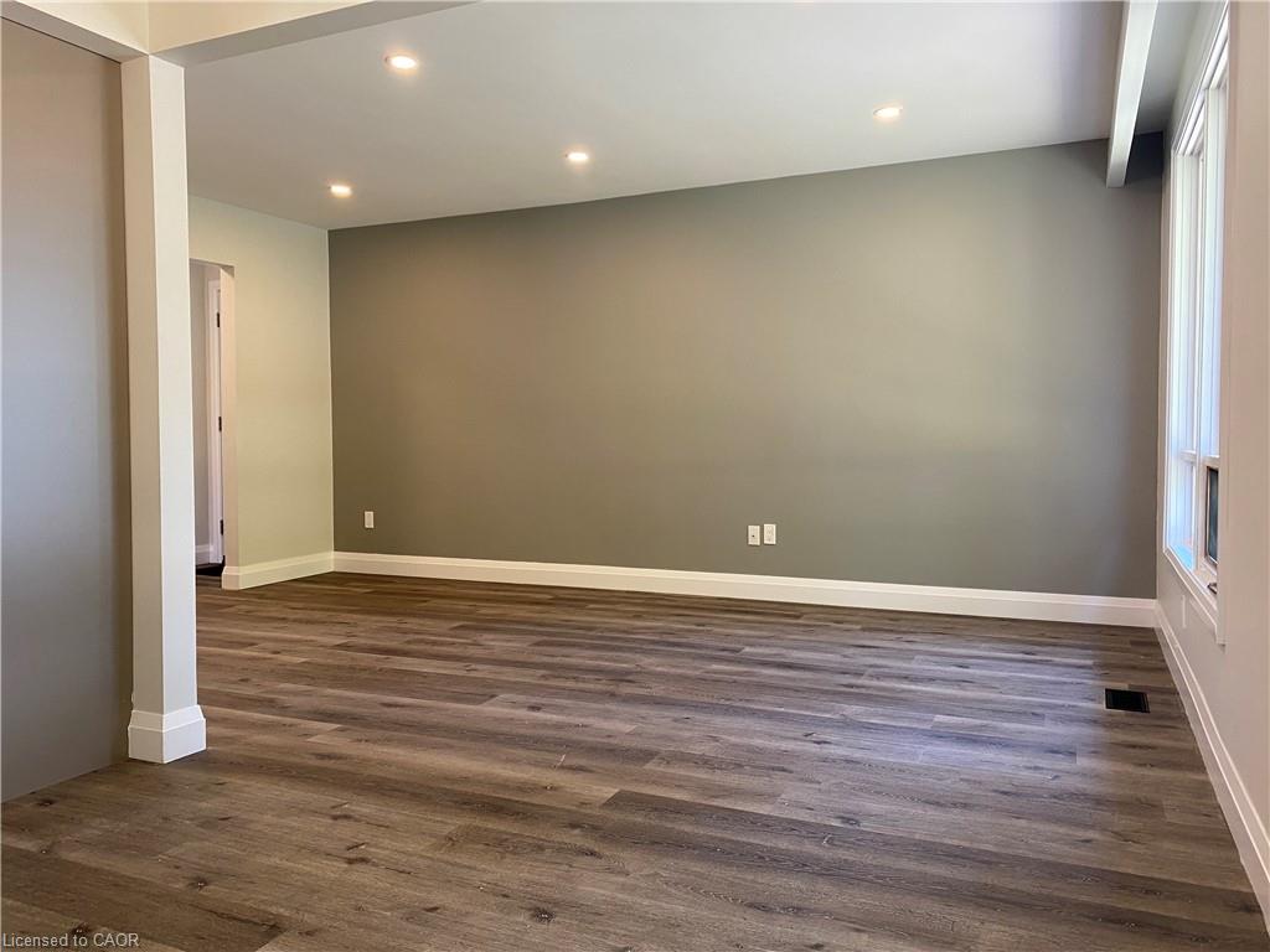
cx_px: 635
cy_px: 476
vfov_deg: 53.1
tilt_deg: -2.7
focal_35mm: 26
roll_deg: +0.5
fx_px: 954
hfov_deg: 67.3
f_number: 1.8
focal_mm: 4.25
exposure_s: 1/60
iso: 80
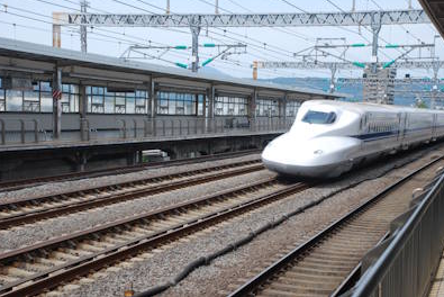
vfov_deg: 18.7
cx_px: 224
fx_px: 901
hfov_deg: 27.7
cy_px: 147
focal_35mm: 73
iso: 100
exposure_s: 1/200
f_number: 7.1
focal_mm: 48
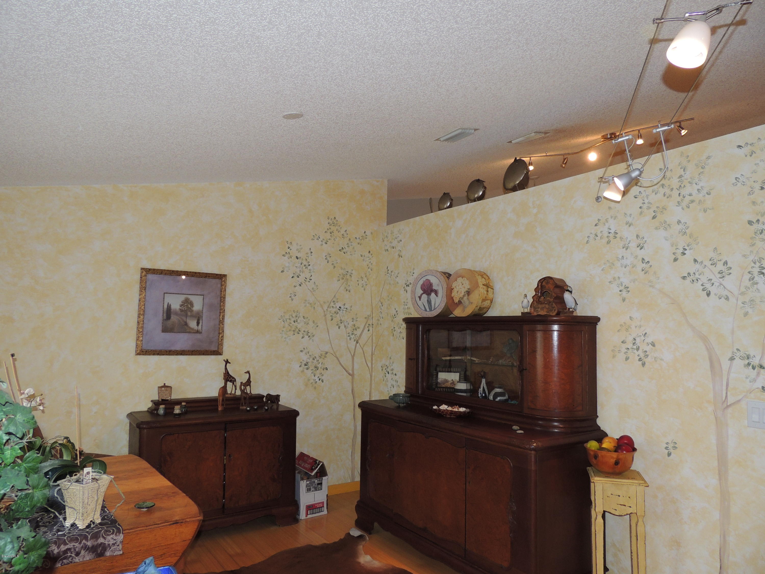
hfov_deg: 71.6
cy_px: 287
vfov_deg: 56.8
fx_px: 530
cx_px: 382
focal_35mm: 24
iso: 200
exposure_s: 1/30
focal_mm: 4.3
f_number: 3
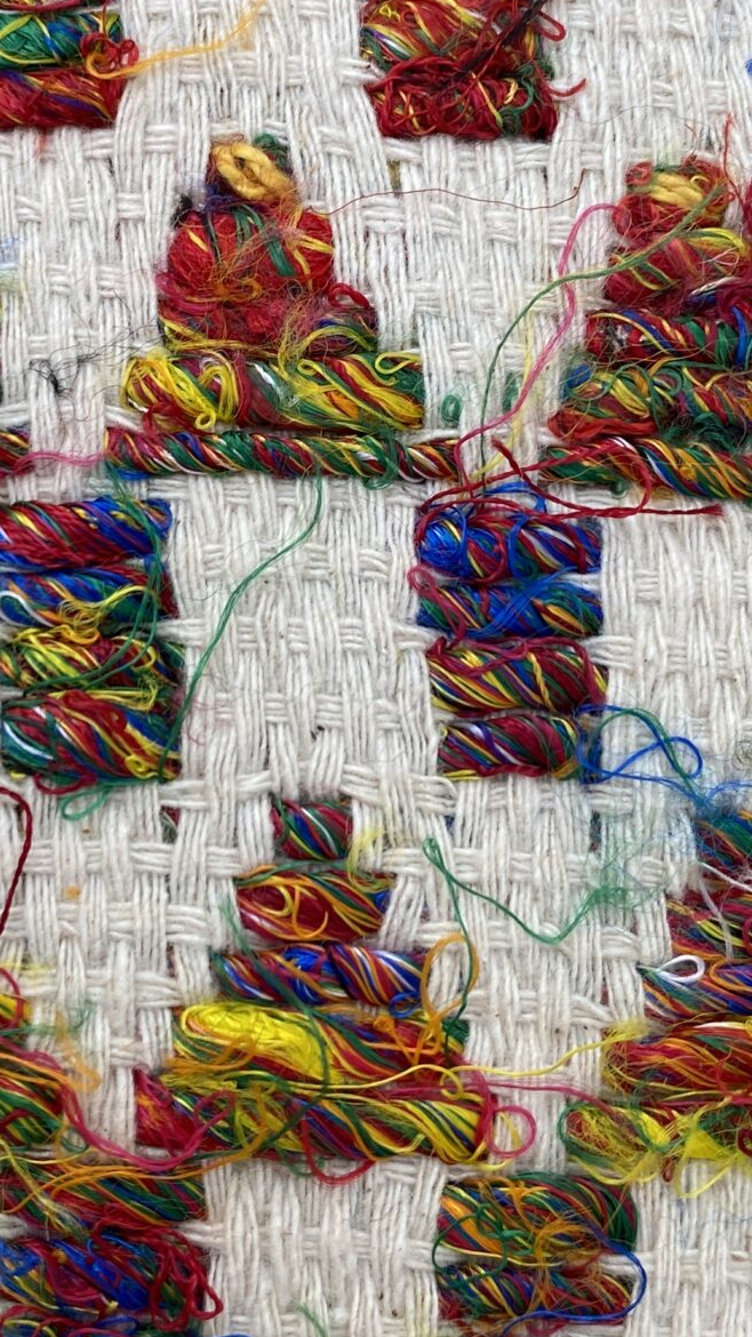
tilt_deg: -74.0
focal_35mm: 62
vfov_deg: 33.7
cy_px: 517
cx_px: 202
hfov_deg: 19.3
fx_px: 2198
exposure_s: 1/245
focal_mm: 4.25
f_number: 1.8
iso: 32
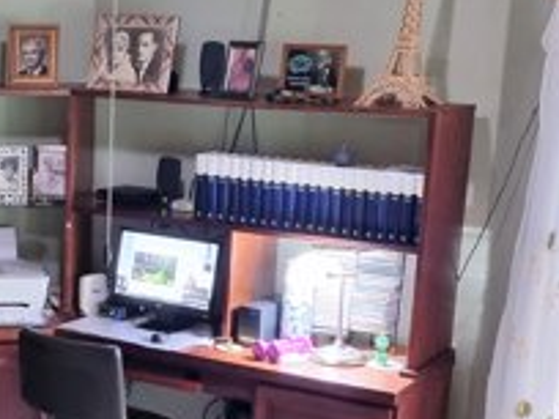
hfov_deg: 23.3
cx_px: 29
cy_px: 331
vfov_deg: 18.1
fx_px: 1308
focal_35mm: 81
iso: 640
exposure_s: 1/30
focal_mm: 5.4
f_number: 1.8
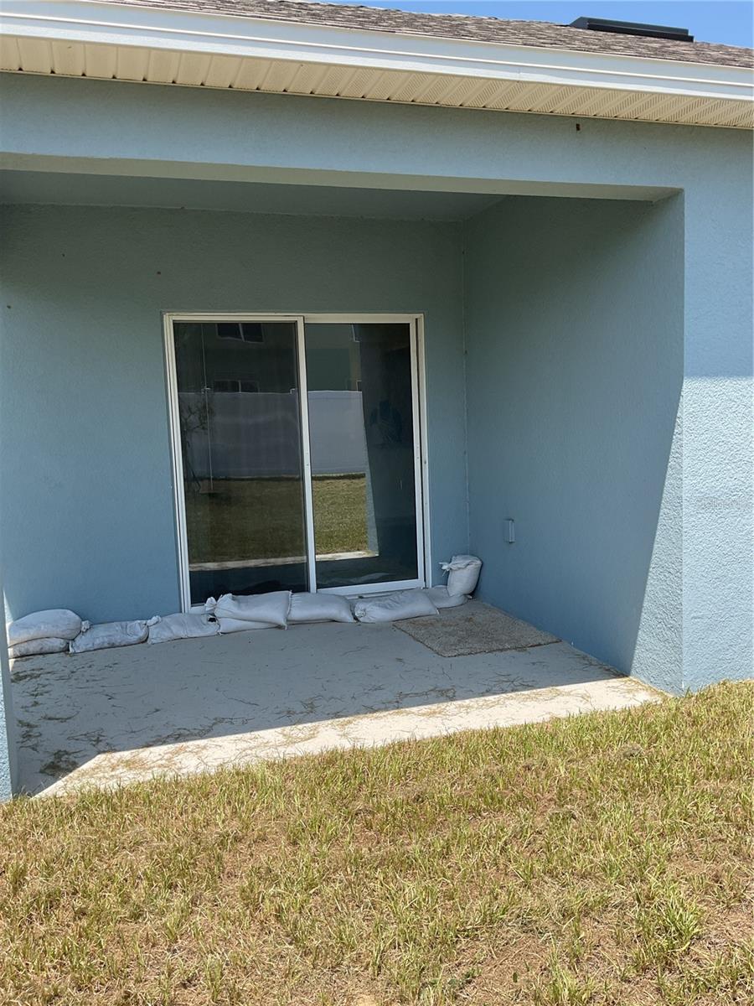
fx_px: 842
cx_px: 377
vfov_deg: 61.7
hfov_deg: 48.2
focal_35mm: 29
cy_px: 503
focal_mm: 3
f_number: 1.8
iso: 16
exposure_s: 1/912
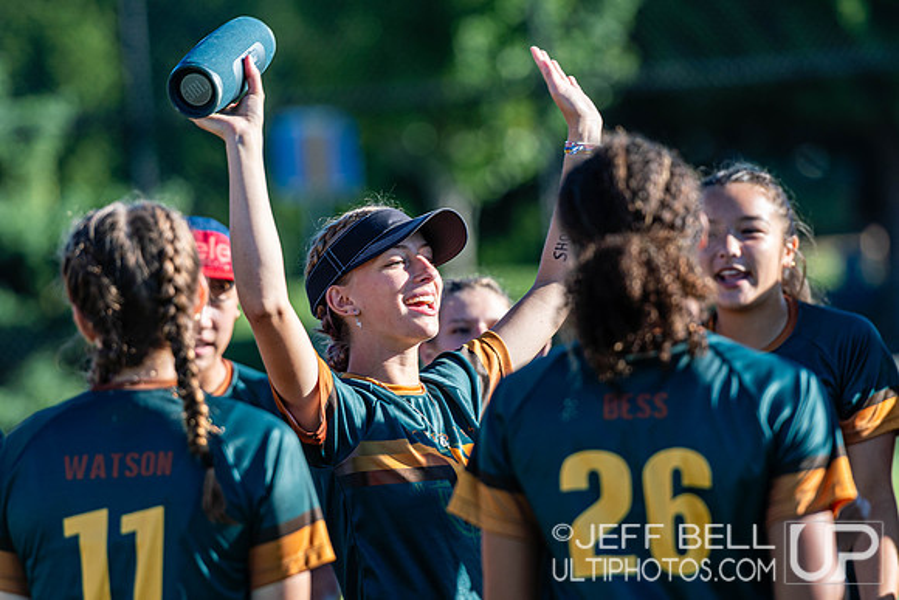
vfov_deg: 4.6
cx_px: 450
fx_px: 7493
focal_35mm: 300
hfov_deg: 6.9
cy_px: 300
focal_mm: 200
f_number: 3.2
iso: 100
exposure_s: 1/800
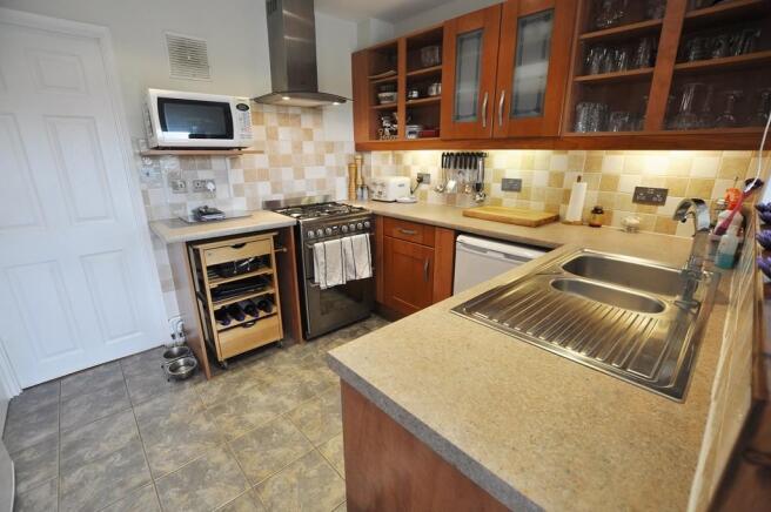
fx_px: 321
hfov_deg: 100.4
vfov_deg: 77.2
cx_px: 386
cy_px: 256
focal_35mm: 15
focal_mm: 10
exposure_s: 1/60
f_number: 4
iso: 400
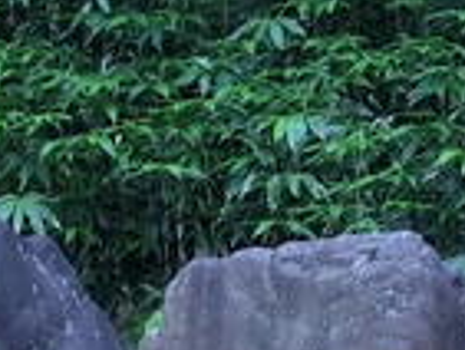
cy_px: 512
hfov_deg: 11.1
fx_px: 2205
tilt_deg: -5.4
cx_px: -416
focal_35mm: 164
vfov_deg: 8.9
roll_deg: -0.7
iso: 40
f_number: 2.2
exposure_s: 1/120
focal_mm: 4.15
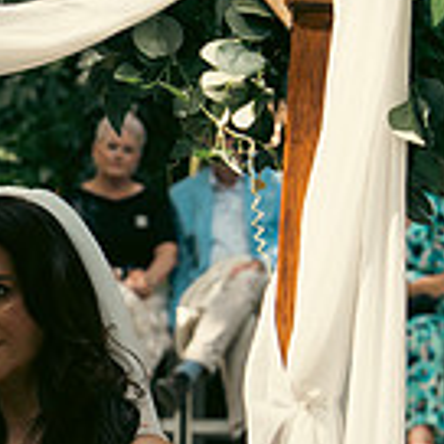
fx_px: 3991
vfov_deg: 6.3
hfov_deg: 6.3
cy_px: 501
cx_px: -212
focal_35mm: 275
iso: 125
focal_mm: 51
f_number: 3.5
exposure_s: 1/200
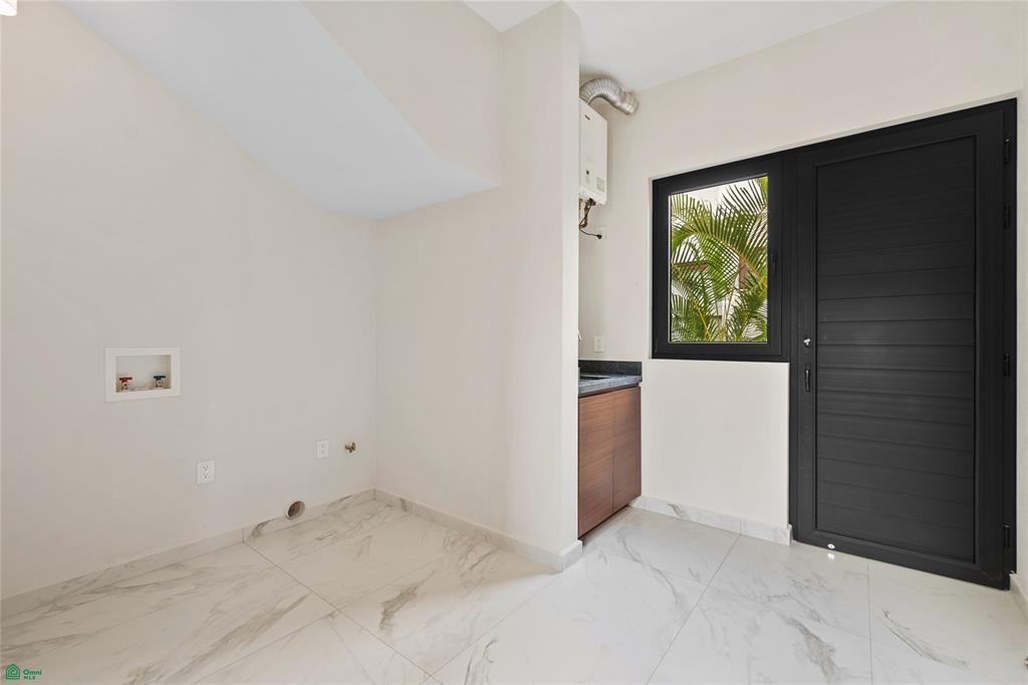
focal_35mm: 15
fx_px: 428
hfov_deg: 100.4
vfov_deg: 77.3
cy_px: 342
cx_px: 514
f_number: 8
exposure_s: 1/2
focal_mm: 10
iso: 160
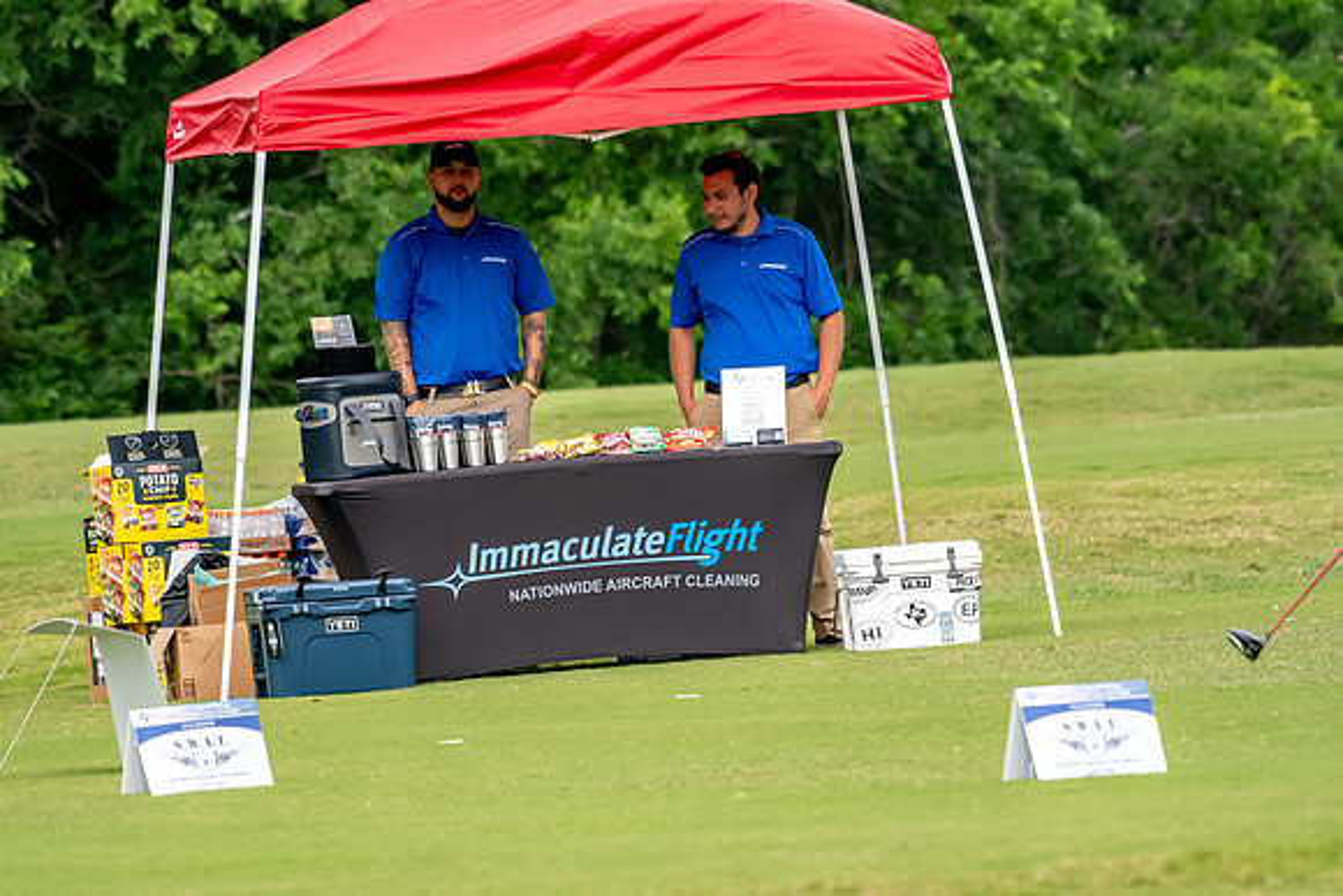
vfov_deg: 2.8
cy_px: 448
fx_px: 18470
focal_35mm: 495
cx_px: 672
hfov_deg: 4.2
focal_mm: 330
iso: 1250
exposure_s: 1/2000
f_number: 5.6
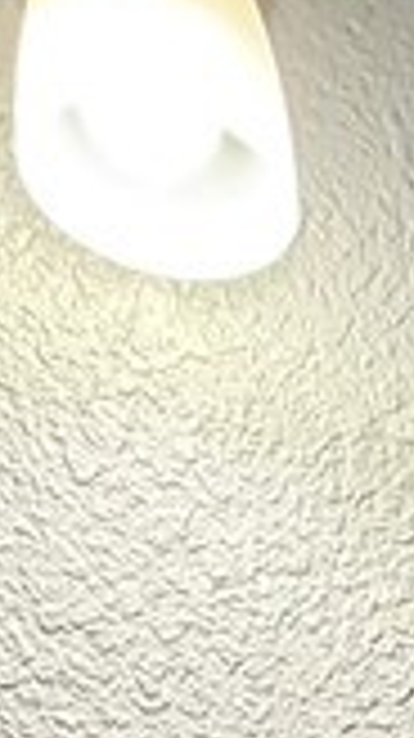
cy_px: 1665
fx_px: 1858
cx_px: 850
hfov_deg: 11.4
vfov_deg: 15.3
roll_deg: +0.3
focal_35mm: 95
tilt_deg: -9.5
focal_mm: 2.22
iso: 500
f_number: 2.2
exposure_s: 1/60
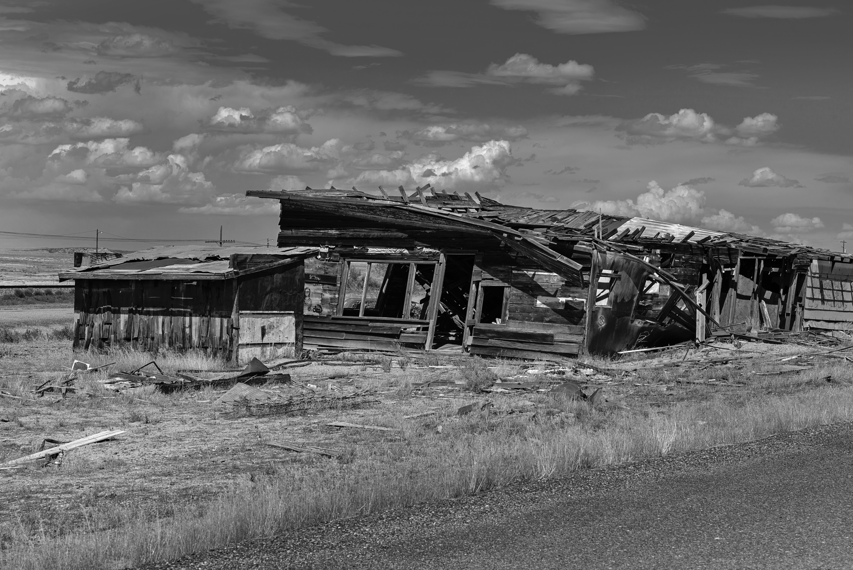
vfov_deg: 19.5
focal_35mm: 70
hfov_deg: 28.8
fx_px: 1659
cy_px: 285
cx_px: 426
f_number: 11
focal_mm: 70
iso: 100
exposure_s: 1/320
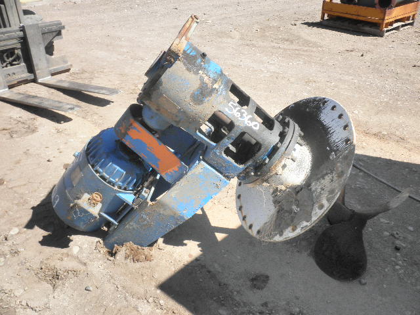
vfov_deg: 40.7
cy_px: 158
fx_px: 425
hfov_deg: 52.6
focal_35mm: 35
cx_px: 210
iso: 64
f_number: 9.1
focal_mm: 6.1
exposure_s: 1/80
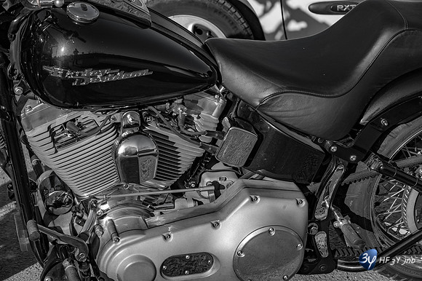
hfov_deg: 19.5
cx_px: 211
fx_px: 1230
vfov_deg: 13.0
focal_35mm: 105
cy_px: 140
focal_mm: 105
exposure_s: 1/320
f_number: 9
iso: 200
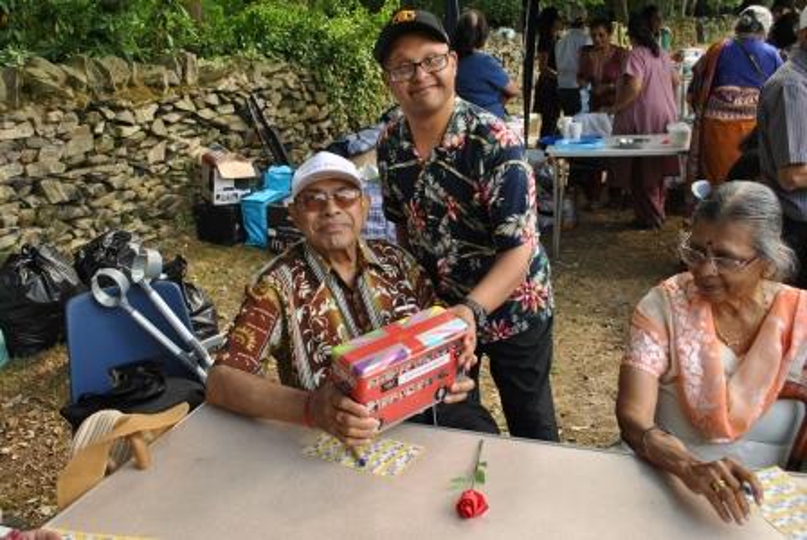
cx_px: 404
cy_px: 270
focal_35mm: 33
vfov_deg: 40.1
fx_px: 741
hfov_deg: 57.2
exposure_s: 1/100
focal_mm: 22
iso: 200
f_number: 5.6
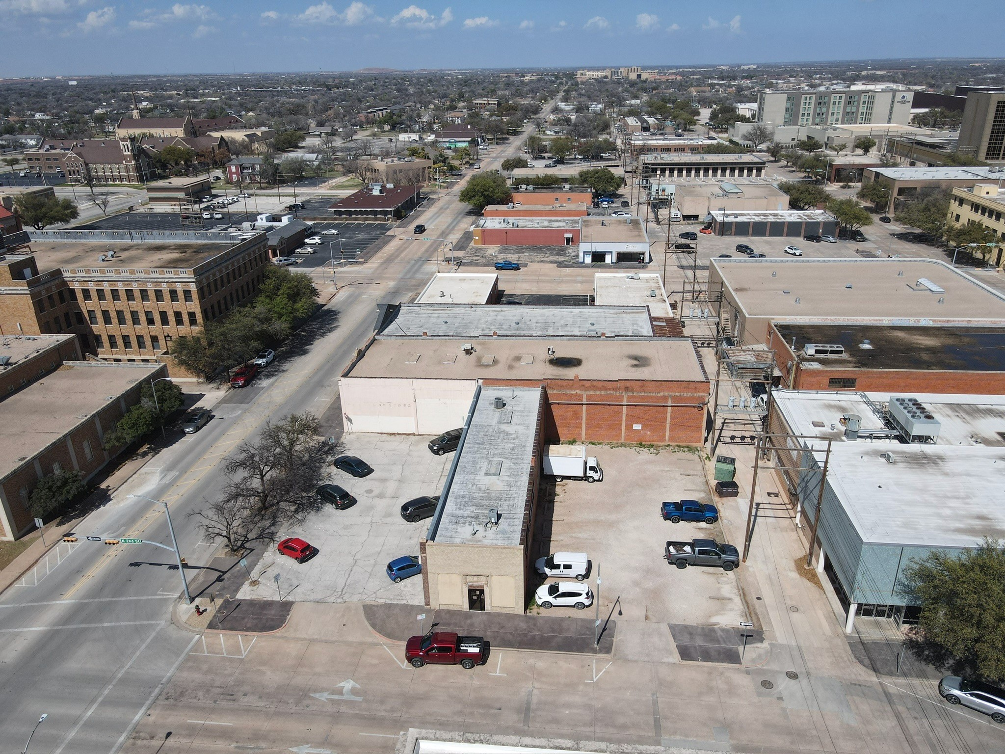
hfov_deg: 71.6
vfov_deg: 56.8
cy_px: 377
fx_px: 697
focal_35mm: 24
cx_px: 502
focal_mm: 4.5
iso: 100
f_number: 2.8
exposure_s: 1/1250
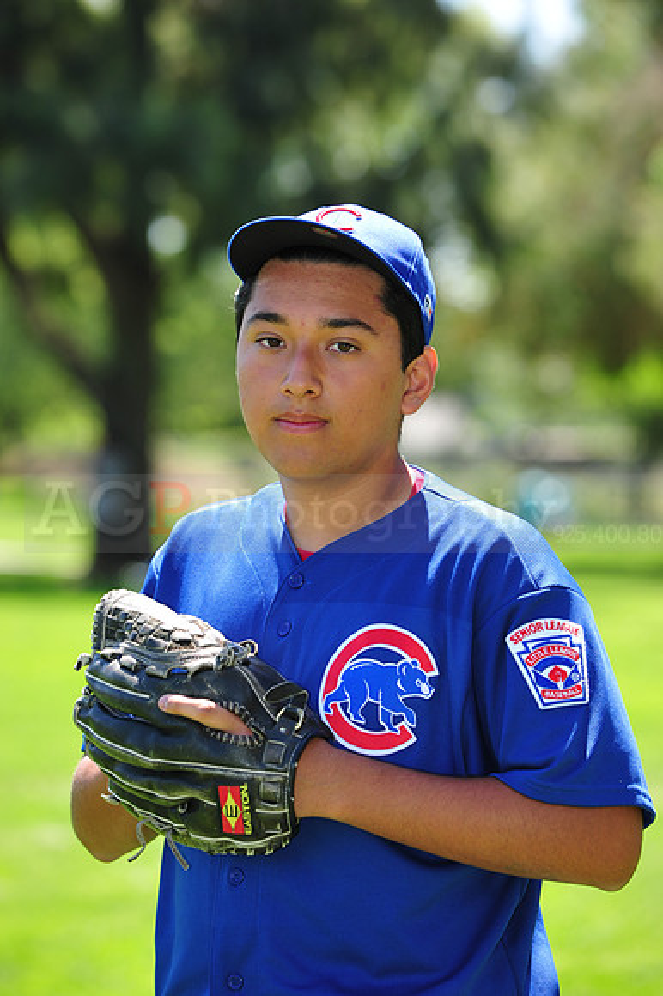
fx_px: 4563
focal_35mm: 165
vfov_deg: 12.5
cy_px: 498
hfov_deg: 8.3
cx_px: 332
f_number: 5.6
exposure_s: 1/250
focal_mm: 165
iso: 200
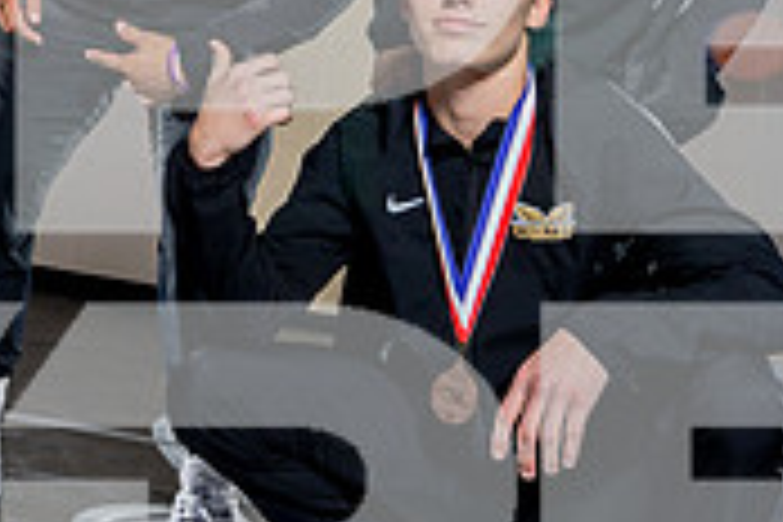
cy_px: -2
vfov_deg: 16.7
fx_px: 1740
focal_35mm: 80
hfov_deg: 23.8
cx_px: -72
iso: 320
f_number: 5.6
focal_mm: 24
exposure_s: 1/250
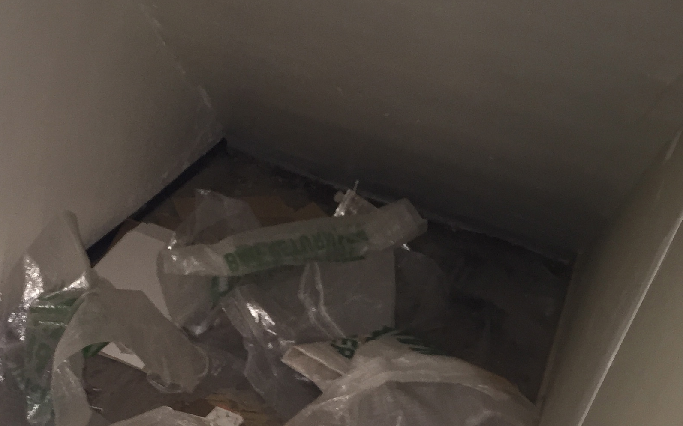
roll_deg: -13.7
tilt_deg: -32.1
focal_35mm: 63
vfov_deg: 20.2
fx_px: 1172
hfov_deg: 31.8
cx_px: 162
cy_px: 387
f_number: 2.2
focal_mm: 4.15
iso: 100
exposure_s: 1/16
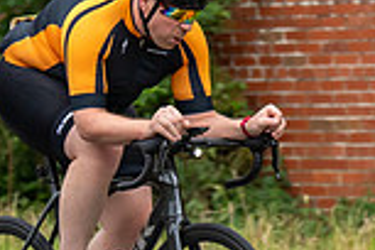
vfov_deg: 3.1
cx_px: 54
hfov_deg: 4.6
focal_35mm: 450
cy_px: -25
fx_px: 4687
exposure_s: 1/640
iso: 1000
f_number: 3.2
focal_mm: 79
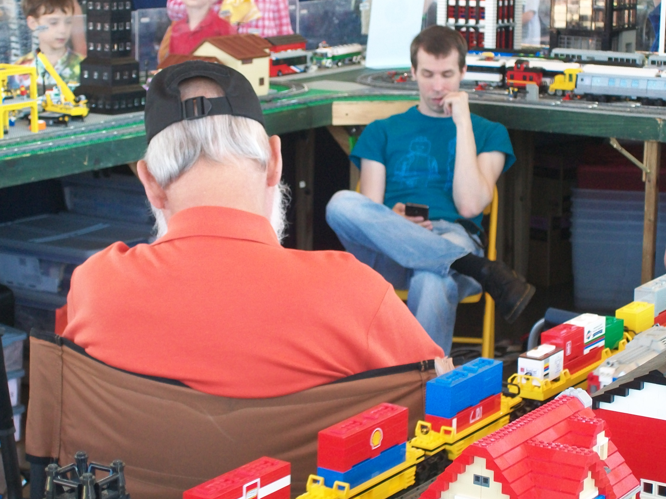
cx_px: 335
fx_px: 1770
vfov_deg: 16.1
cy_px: 237
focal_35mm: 92
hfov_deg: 21.3
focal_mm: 14.3
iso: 160
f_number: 4.3
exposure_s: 1/50
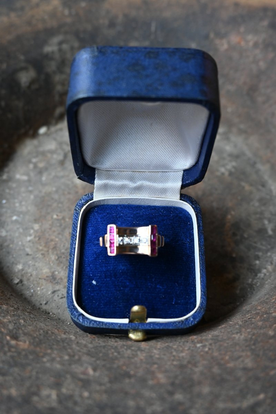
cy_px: 207
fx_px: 509
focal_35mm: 44
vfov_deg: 44.3
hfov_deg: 30.3
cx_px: 138
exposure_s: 1/50
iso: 560
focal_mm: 29.5
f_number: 6.3
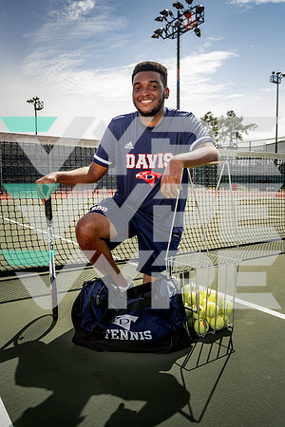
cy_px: 214
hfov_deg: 42.3
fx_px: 368
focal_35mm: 31
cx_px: 142
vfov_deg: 60.3
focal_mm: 31
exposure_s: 1/125
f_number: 8
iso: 100
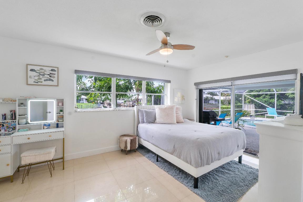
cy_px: 101
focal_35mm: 15
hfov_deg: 100.4
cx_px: 152
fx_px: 126
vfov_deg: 77.3
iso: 160
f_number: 11
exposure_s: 1/8
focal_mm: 10
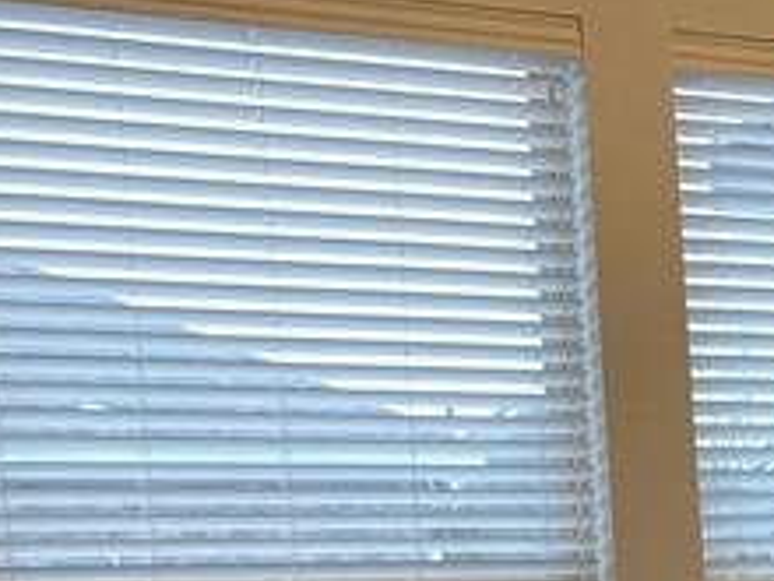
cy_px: 989
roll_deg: +1.5
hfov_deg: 14.9
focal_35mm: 121
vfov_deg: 11.5
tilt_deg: -7.8
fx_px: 2706
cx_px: 1221
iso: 100
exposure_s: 1/120
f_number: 1.8
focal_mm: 4.25
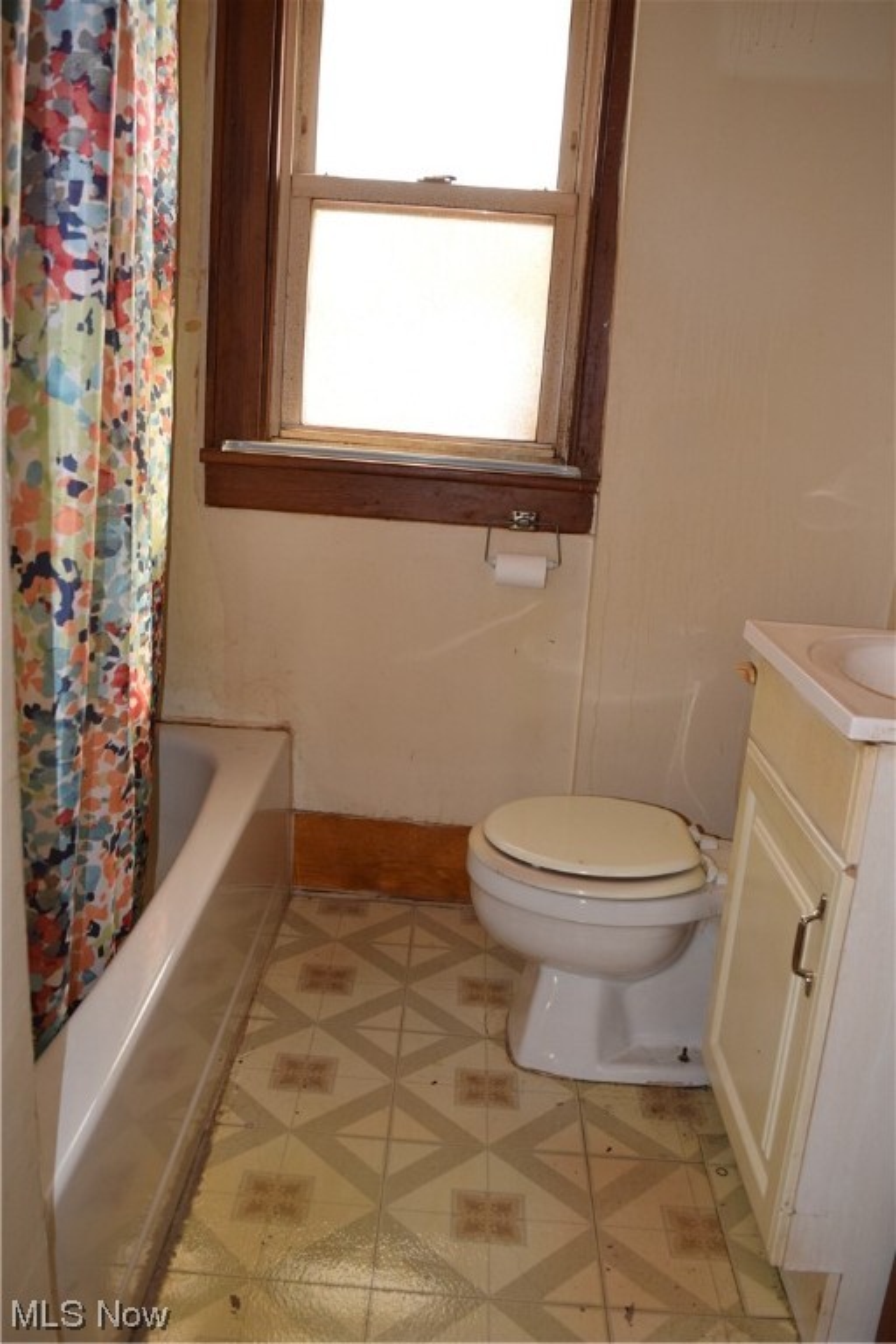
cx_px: 448
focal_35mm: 32
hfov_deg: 41.7
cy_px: 672
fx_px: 1176
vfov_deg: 59.5
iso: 800
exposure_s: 1/125
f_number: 5.6
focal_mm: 21
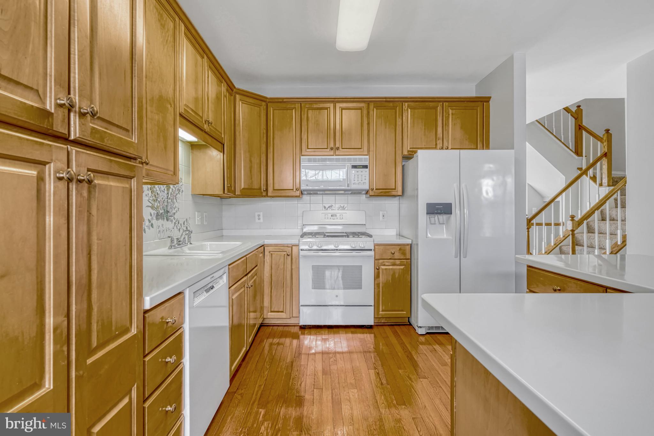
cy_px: 218
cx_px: 327
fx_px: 291
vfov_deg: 73.7
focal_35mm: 16
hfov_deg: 96.7
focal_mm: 16
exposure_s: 1/800
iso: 1250
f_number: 8
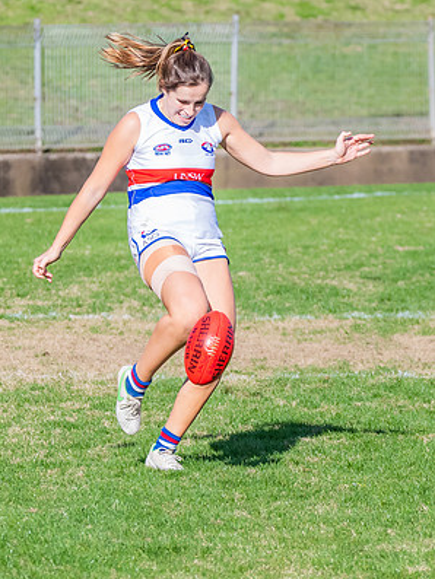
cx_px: 246
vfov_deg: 3.0
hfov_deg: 2.2
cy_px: 331
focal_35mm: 666
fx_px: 11153
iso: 800
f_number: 9
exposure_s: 1/1600
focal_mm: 250
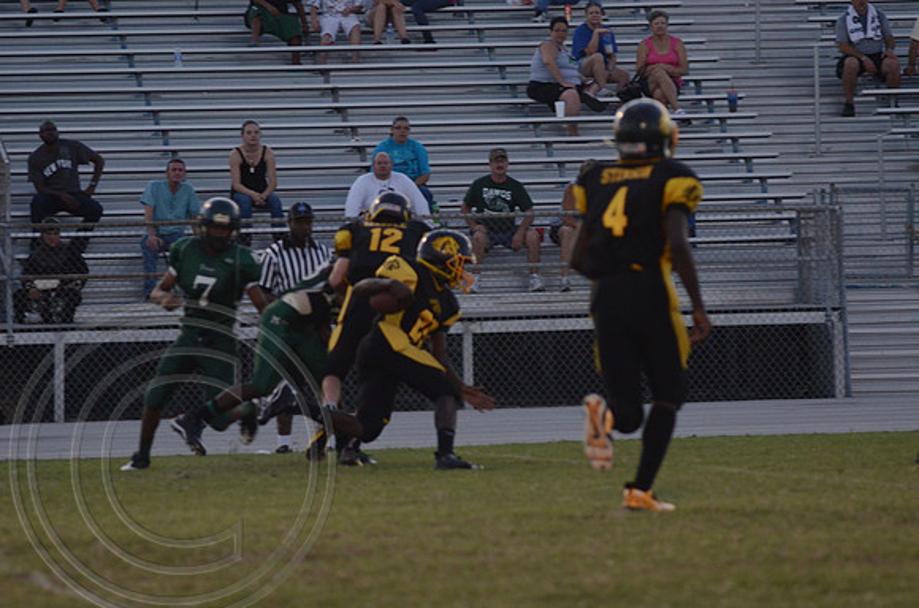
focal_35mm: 300
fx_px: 7642
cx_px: 460
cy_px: 304
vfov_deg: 4.6
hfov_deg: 6.9
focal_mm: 200
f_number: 5.6
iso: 1600
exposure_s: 1/400
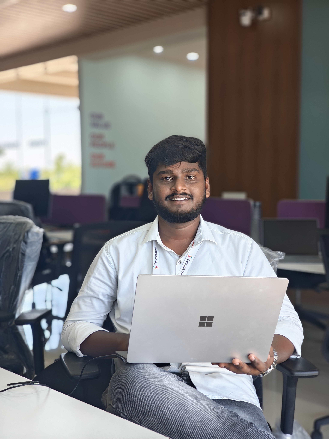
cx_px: 164
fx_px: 596
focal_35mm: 47
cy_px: 220
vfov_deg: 40.4
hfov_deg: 30.9
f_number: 4.5
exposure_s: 1/100
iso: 250
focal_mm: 7.1
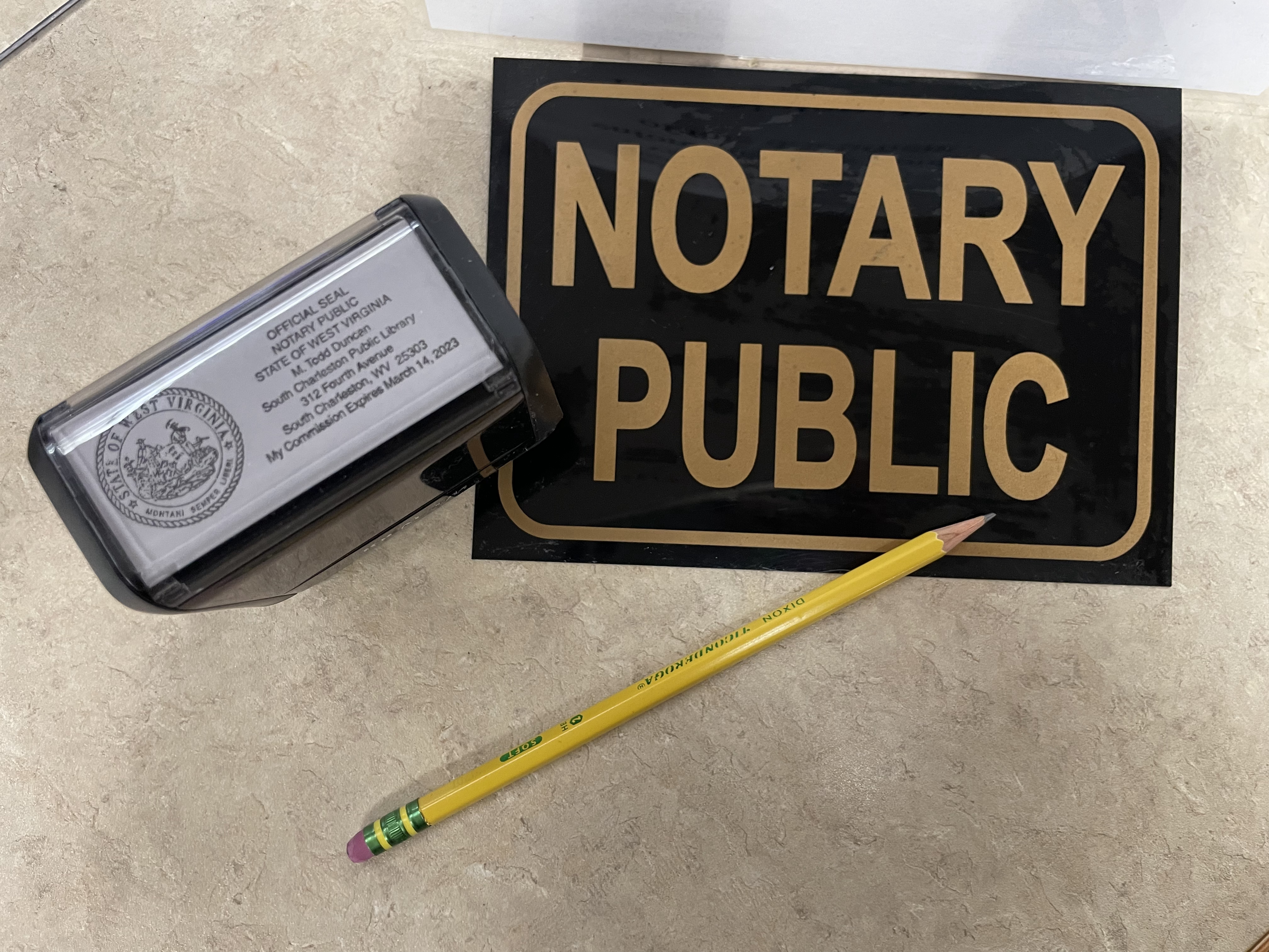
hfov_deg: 67.3
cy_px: 476
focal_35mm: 26
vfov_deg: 53.1
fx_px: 953
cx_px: 634
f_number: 1.6
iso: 250
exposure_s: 1/60
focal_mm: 4.2
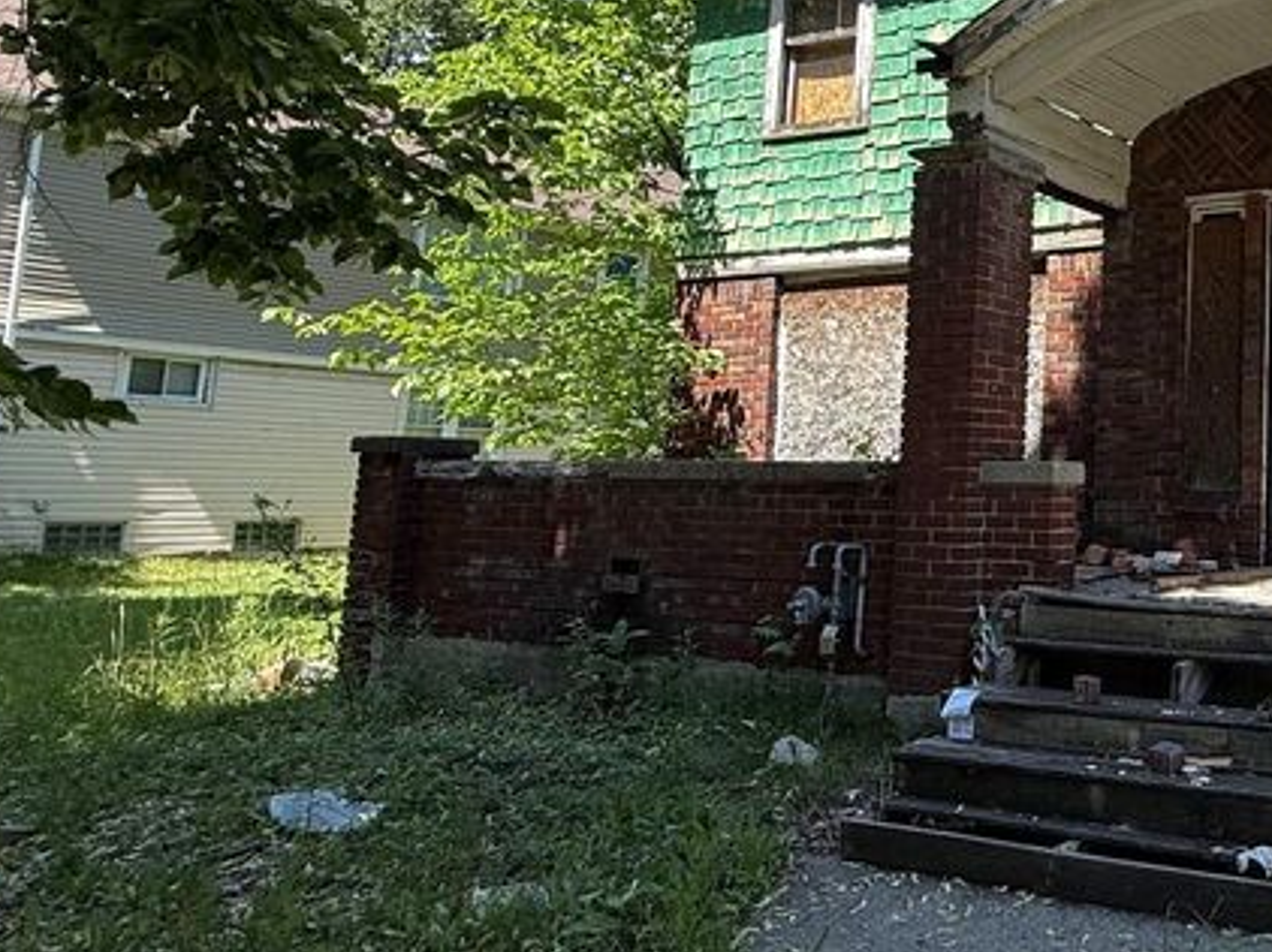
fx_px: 1249
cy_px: 331
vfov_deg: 41.3
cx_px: 1305
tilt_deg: +8.1
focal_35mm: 34
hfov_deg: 44.7
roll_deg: -0.2
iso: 50
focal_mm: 2.22
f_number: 2.2
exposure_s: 1/408
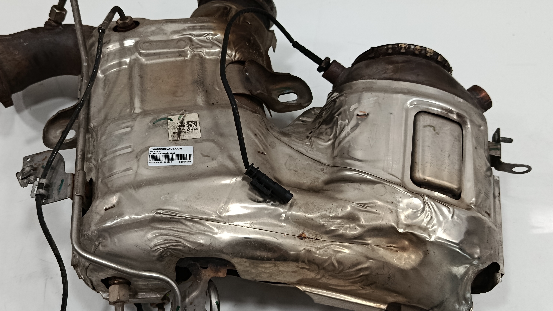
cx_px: 231
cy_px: 130
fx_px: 513
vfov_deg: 33.6
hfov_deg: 56.3
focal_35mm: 35
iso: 1010
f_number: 1.7
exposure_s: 1/100
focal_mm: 5.24
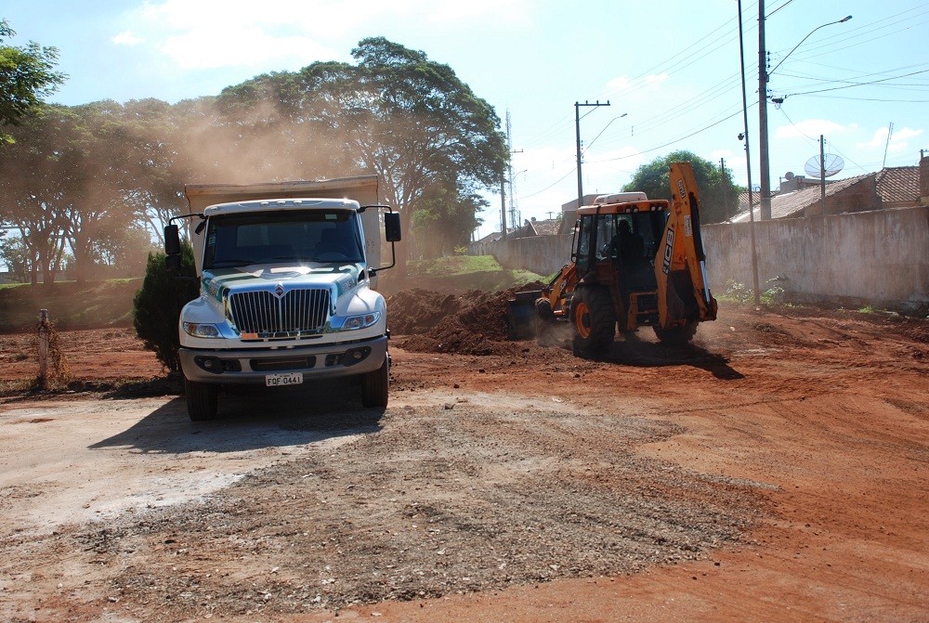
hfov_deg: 49.5
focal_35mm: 39
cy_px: 312
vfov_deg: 34.4
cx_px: 464
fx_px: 1008
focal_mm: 26
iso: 100
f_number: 7.1
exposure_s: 1/200
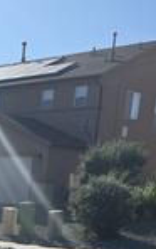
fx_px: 562
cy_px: 289
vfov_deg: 23.1
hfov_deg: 13.7
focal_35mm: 83
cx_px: -146
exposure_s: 1/965
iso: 12
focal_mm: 6.3
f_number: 1.7
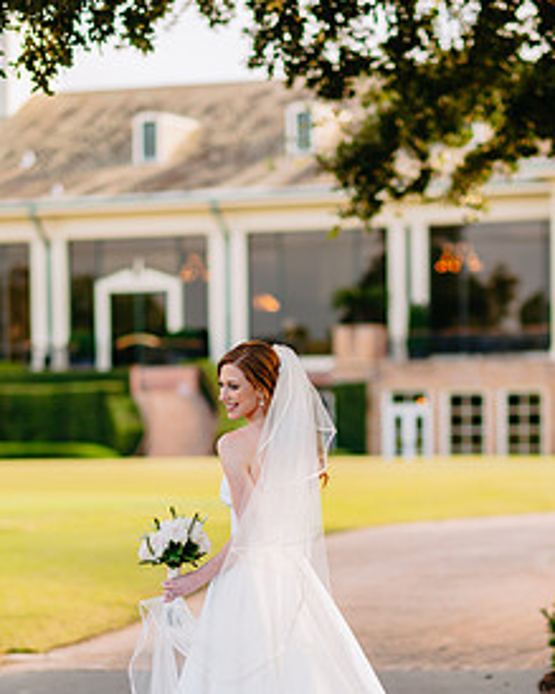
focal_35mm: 131
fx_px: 2691
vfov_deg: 14.6
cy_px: 557
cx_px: 371
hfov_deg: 11.8
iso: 100
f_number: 2
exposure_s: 1/640
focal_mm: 85
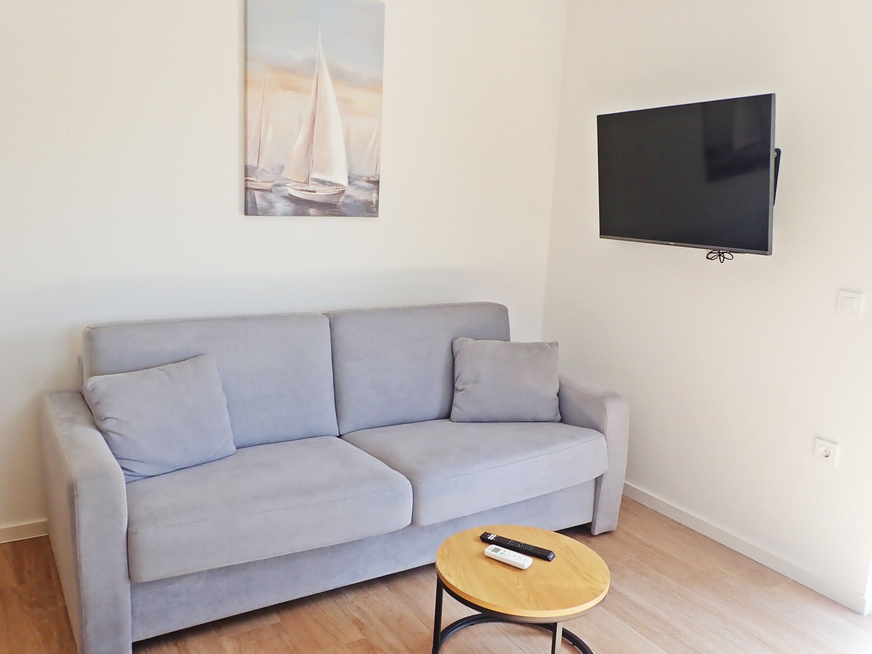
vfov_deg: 46.8
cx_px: 436
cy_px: 327
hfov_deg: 60.0
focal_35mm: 30
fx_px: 756
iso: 100
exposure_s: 1/60
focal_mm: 5.5
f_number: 3.2
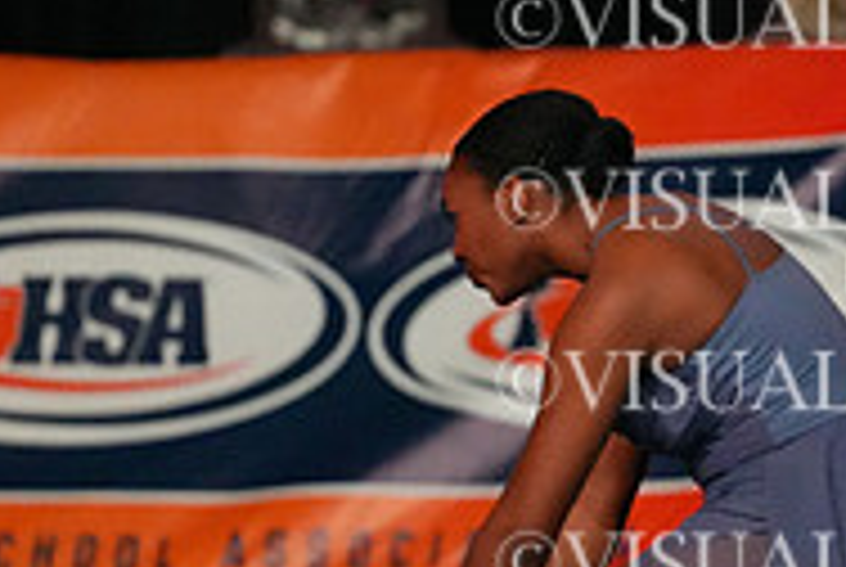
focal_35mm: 925
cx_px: 1148
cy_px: 290
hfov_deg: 2.2
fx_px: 21771
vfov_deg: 1.5
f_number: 3.5
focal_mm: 300
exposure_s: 1/1250
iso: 16000
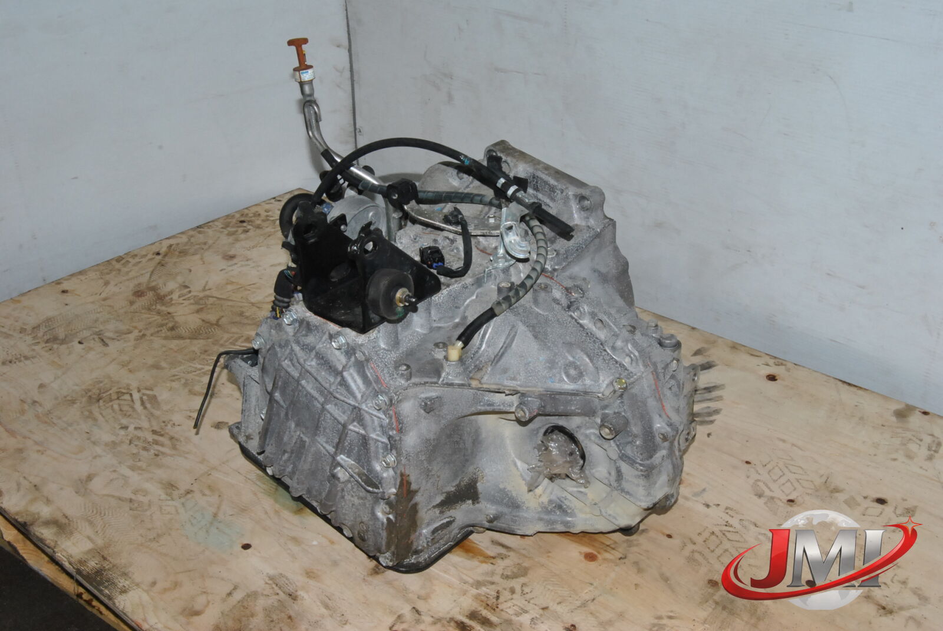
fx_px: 1023
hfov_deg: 49.5
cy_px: 316
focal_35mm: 39
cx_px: 472
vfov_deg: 34.3
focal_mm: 26
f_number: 18
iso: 800
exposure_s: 1/200
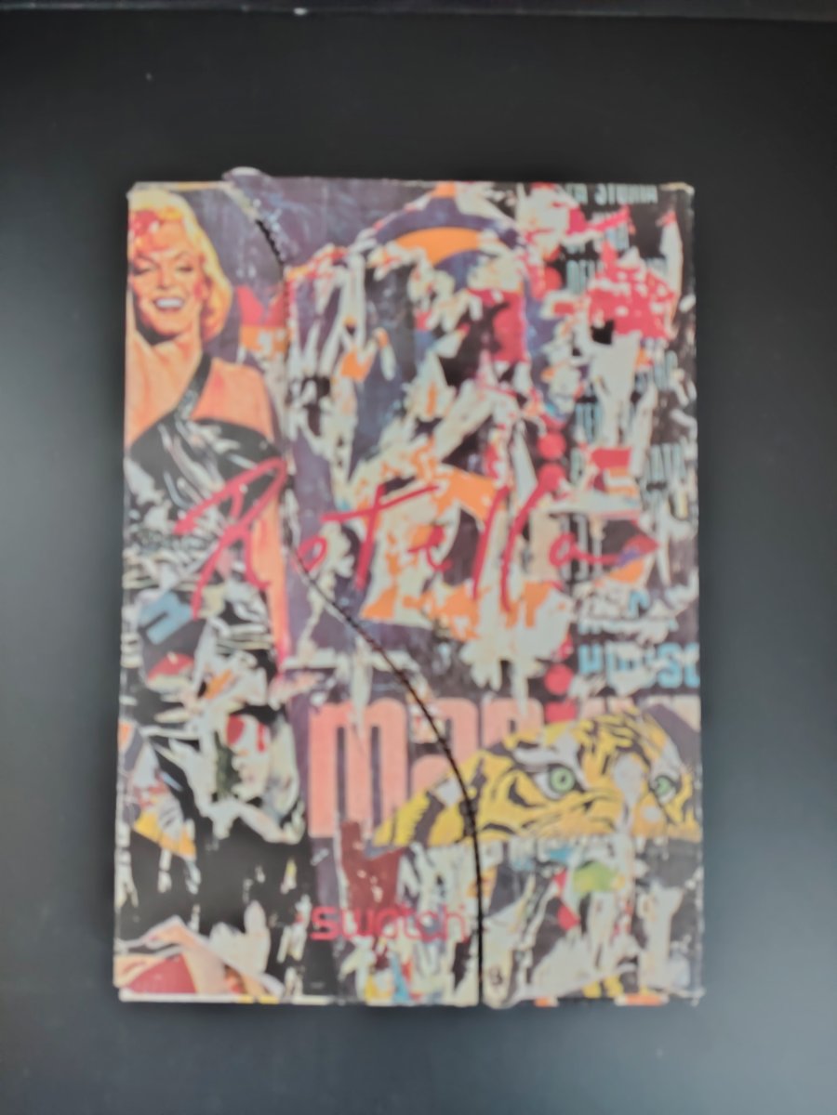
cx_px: 418
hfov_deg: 56.8
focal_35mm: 24
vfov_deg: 71.6
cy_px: 558
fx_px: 774
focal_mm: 5.25
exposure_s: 1/25
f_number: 1.75
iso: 1966
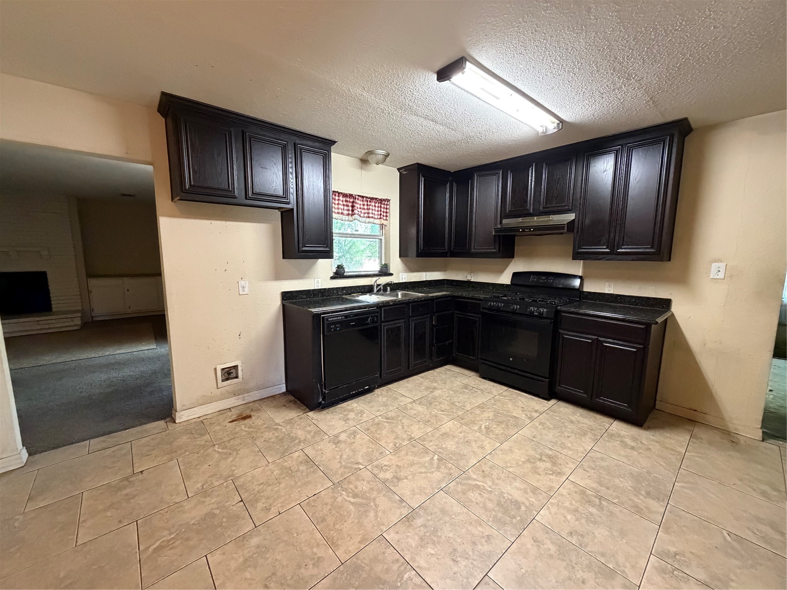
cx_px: 394
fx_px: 318
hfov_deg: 102.1
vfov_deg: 85.7
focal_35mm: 14
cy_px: 295
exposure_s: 1/60
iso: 800
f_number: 2.2
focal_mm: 2.22
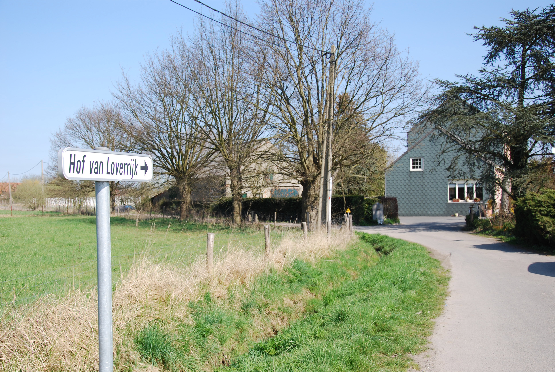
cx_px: 278
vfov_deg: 32.0
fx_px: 648
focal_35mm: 42
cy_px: 186
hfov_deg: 46.3
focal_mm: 28
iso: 100
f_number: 7.1
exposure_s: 1/200
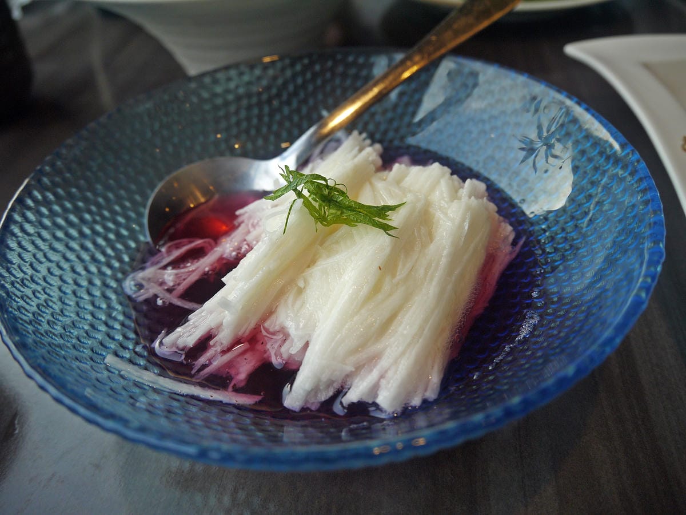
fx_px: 555
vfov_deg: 49.7
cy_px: 258
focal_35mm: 28
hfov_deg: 63.4
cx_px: 343
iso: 160
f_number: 3.5
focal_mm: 14
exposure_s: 1/60
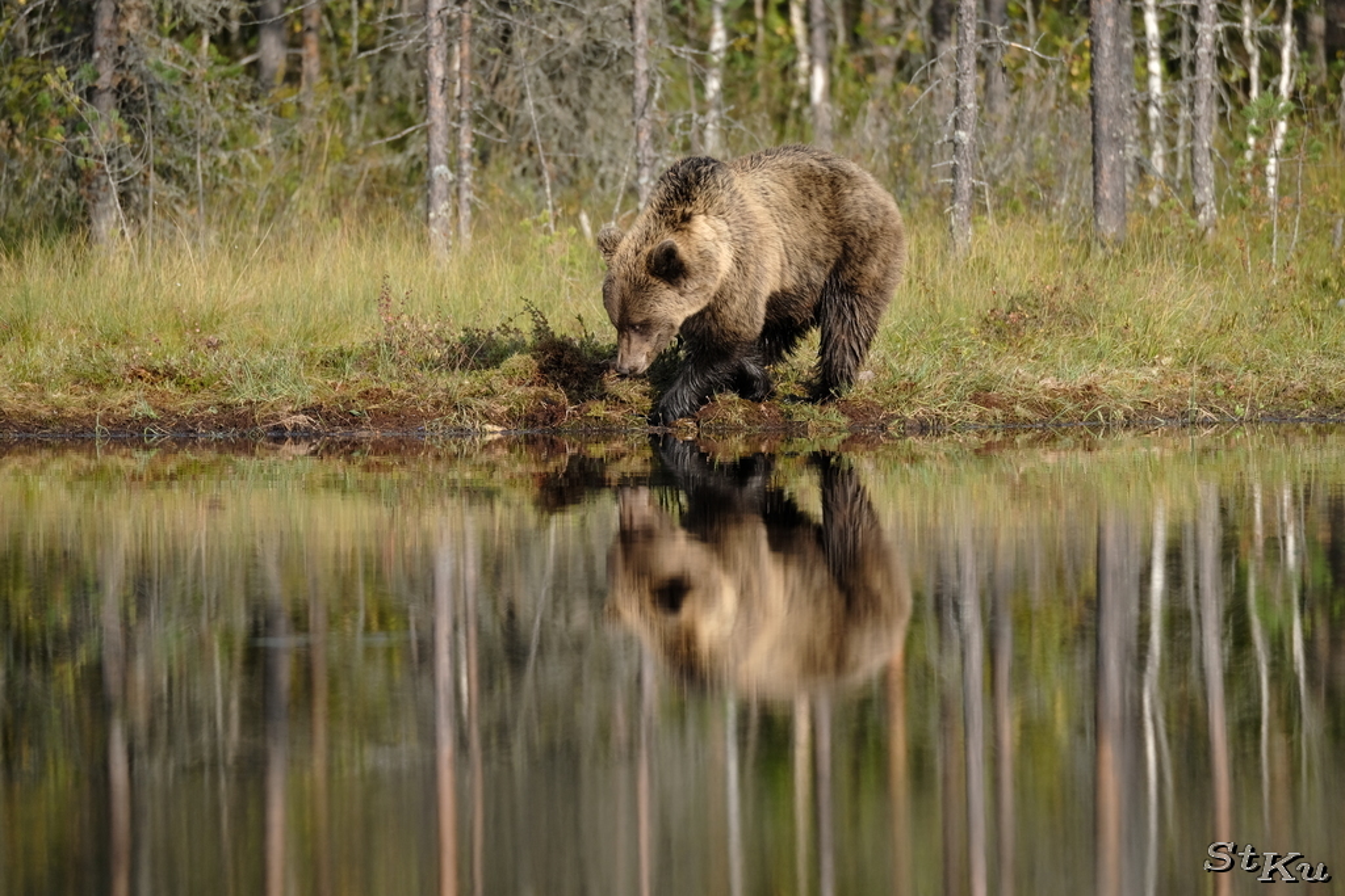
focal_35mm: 468
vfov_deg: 2.9
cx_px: 672
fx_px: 17486
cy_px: 448
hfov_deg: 4.4
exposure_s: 1/1000
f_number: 5.2
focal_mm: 312
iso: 500
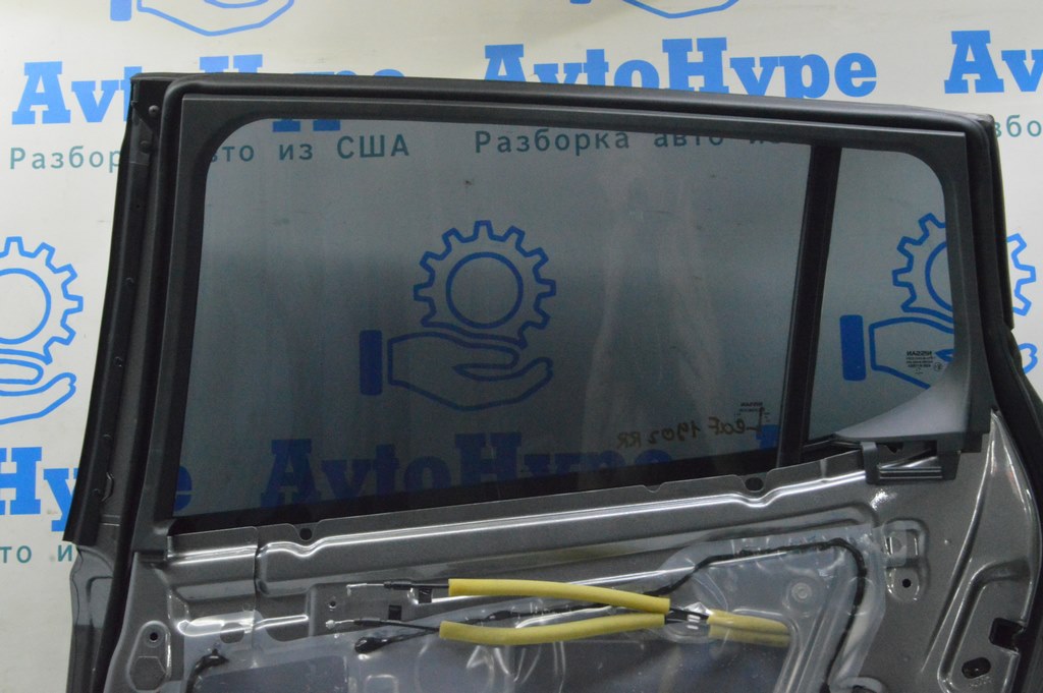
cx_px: 522
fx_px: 1346
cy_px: 346
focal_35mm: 46
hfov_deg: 42.4
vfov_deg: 28.9
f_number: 20
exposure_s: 1/20
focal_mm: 31
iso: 6400
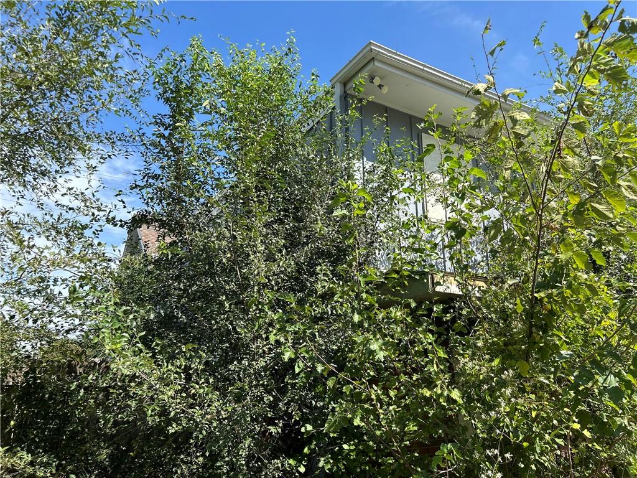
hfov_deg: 67.3
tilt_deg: +16.0
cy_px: 239
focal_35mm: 26
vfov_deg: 53.1
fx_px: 478
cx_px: 318
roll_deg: +1.4
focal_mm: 5.7
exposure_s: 1/2045
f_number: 1.5
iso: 50
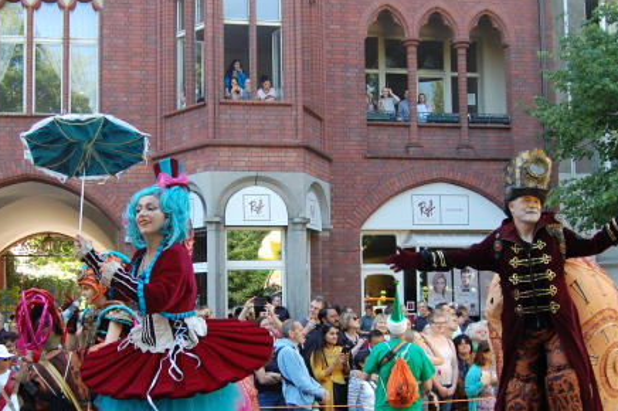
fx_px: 943
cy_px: 255
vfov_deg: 24.5
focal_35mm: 55
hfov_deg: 36.2
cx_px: 265
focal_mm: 20
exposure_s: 1/125
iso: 360
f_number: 5.6
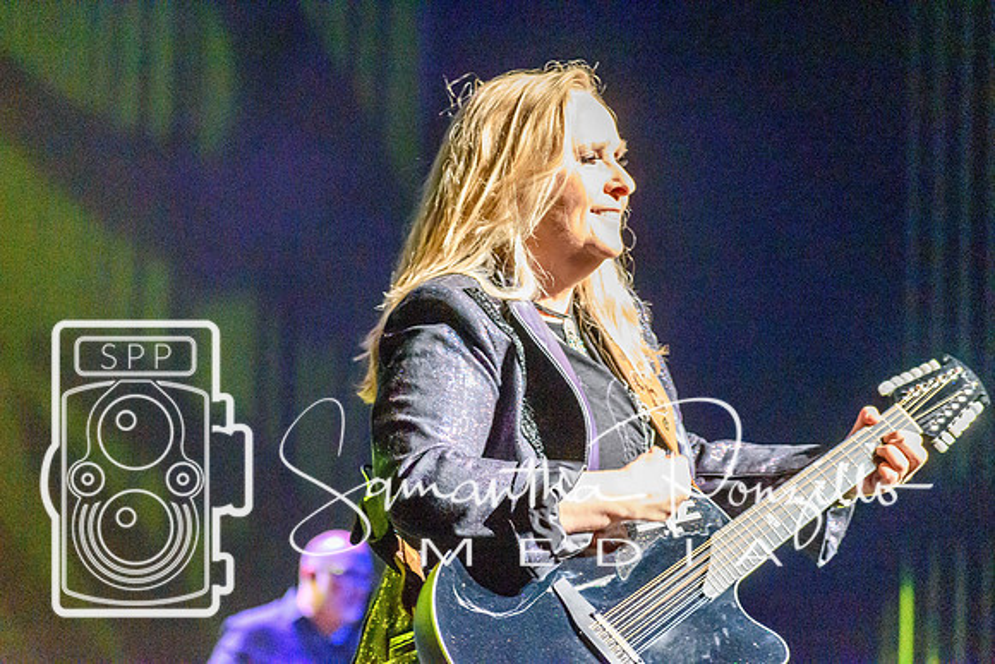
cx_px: 498
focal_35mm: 188
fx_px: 5183
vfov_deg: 7.3
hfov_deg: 11.0
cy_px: 332
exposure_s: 1/125
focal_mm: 125
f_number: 4.8
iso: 8000
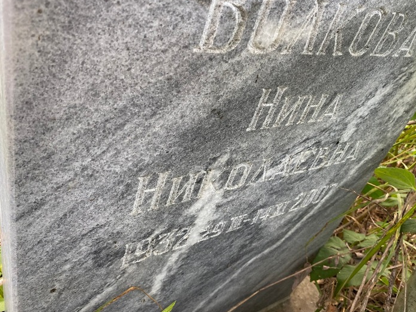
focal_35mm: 30
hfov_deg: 59.8
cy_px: 134
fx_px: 361
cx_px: 230
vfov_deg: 46.7
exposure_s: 1/107
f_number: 1.8
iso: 125
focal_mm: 4.25
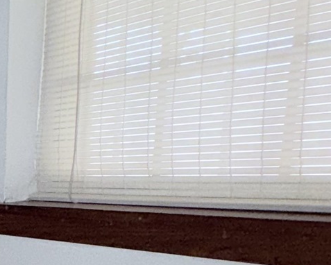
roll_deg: +1.7
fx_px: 647
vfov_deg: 22.2
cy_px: 270
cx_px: -252
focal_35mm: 66
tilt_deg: -8.4
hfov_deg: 20.7
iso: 40
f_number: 2.2
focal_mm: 2.22
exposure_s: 1/60
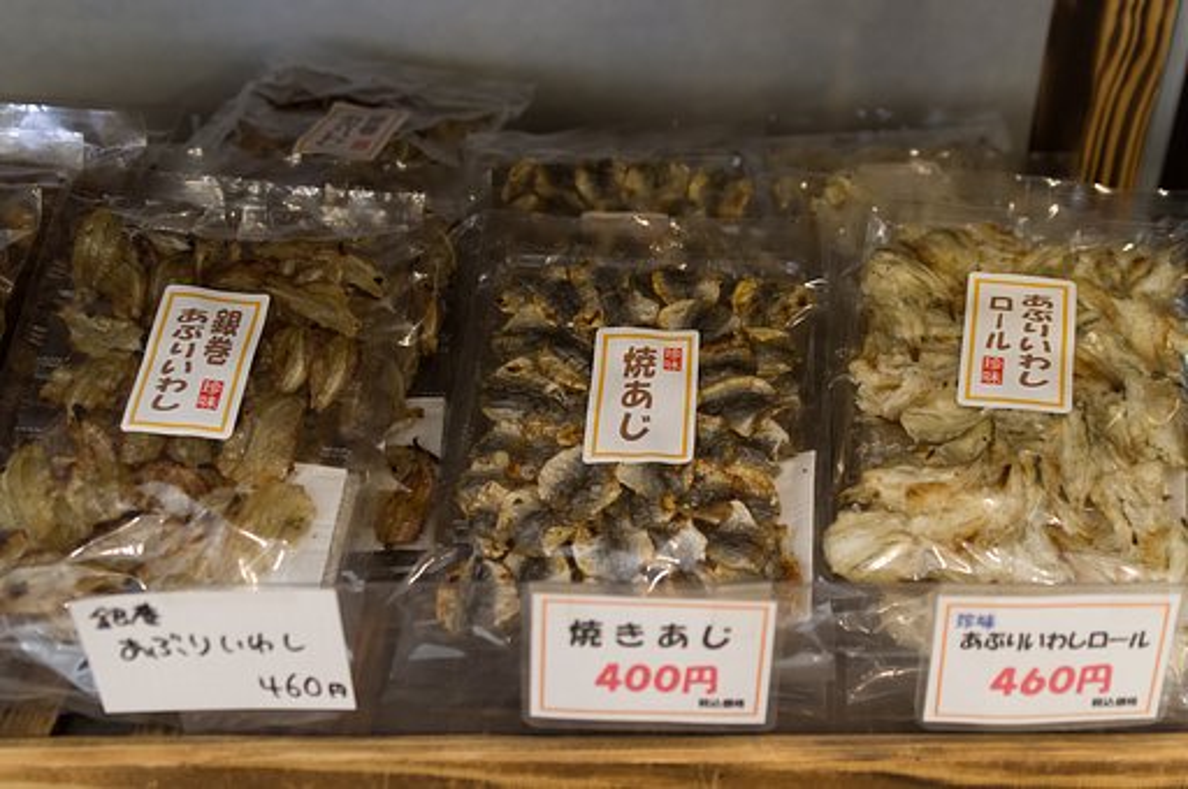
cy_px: 394
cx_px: 594
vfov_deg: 31.8
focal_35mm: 42
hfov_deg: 46.5
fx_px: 1384
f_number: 2.8
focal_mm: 28
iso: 1600
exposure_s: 1/125
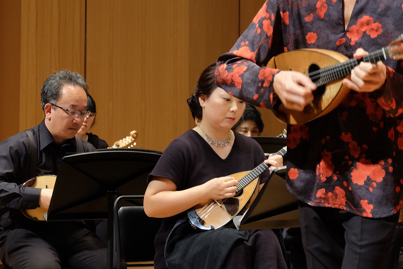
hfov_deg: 16.6
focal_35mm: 123
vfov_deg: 11.1
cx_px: 222
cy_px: 54
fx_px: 1377
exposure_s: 1/60
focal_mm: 50
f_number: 5.6
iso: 1600
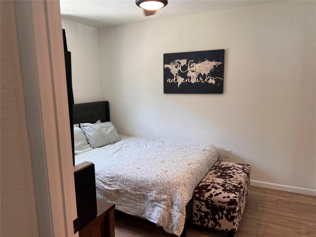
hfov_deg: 67.3
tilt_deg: -8.0
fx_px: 237
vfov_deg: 53.1
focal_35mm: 26
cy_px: 118
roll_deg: +1.3
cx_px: 158
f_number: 1.5
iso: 100
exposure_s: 1/120
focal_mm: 5.7
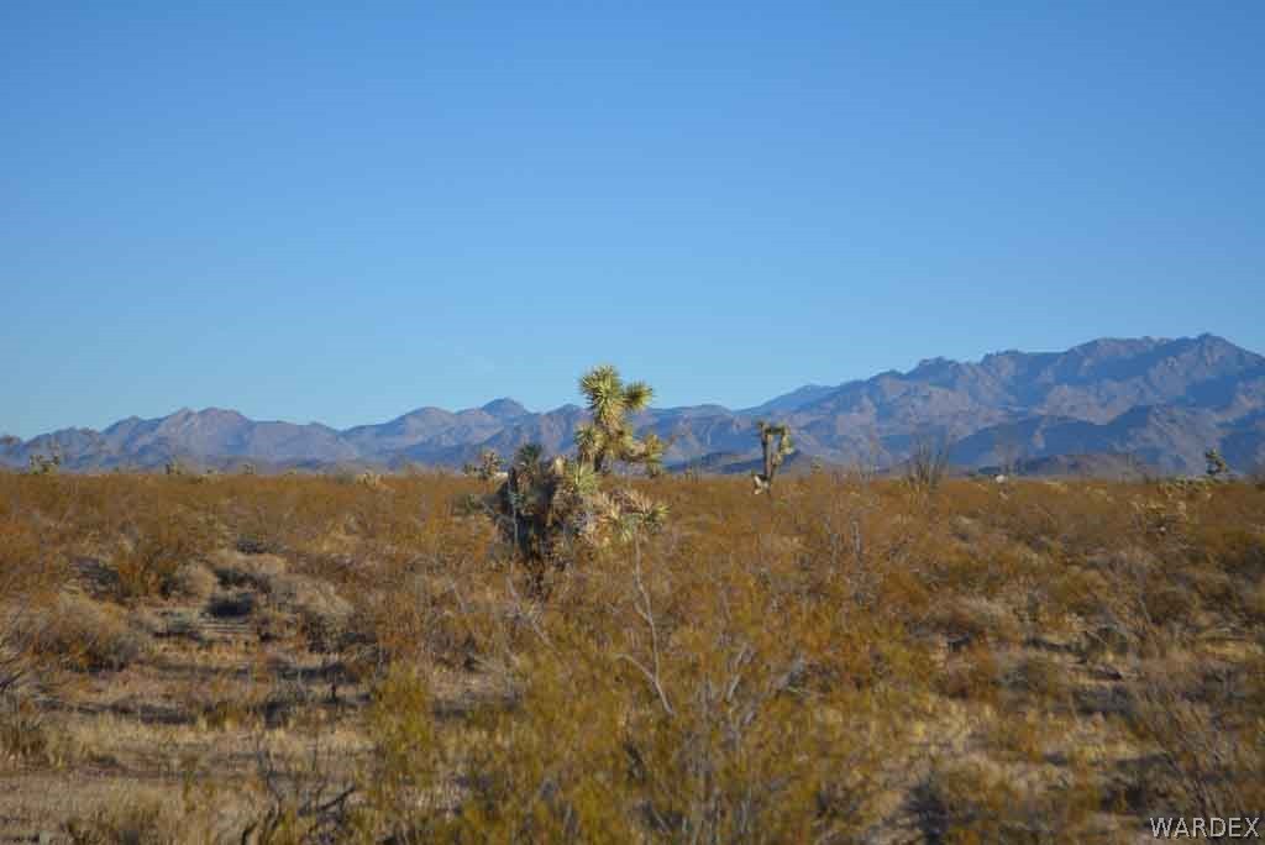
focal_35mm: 82
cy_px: 422
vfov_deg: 16.6
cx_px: 632
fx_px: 2900
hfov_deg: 24.6
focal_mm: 55
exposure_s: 1/1600
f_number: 6.3
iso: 400
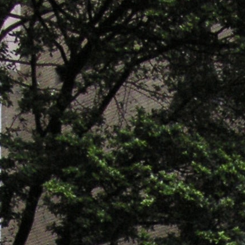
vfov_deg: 8.2
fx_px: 1553
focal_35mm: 194
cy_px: 628
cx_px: 405
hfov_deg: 8.7
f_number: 2.8
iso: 100
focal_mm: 6.1
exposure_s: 1/45
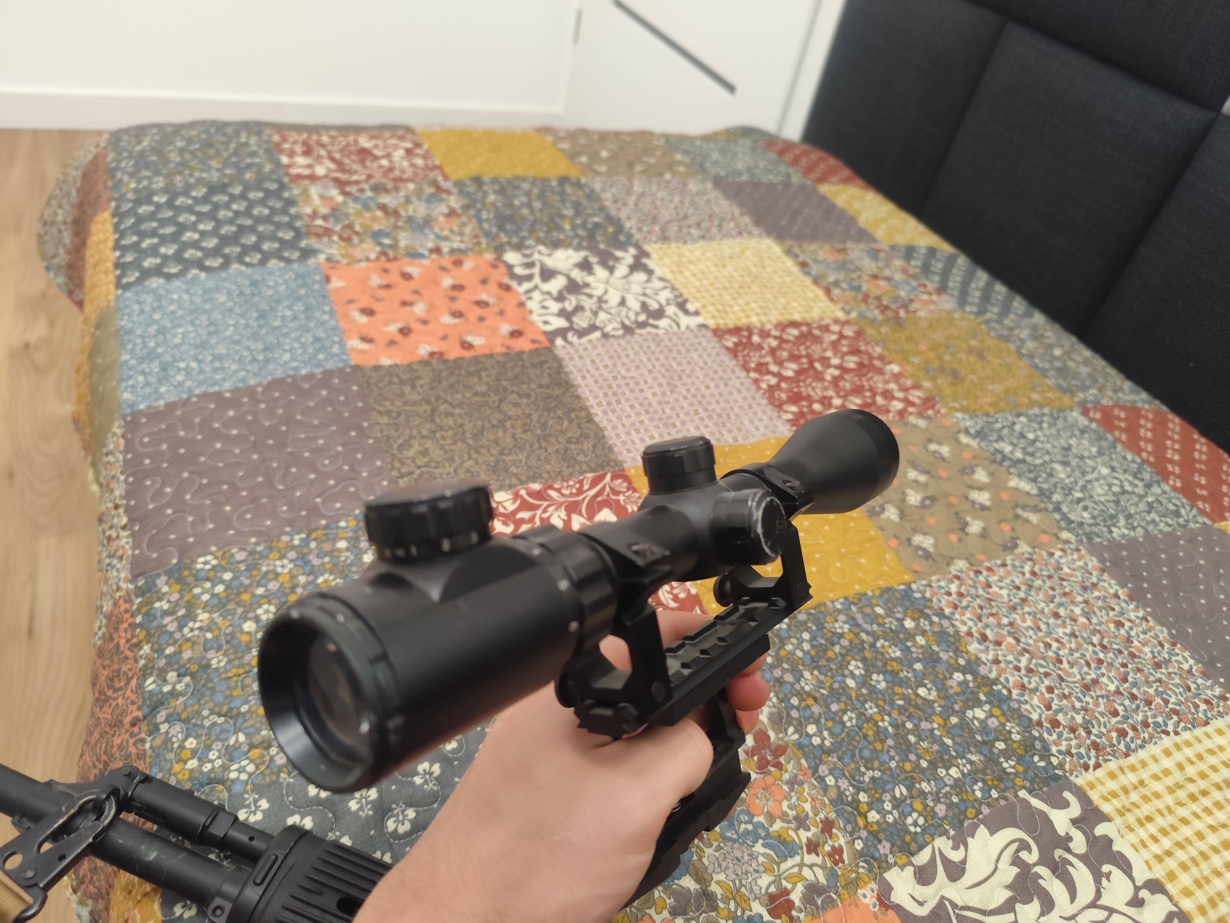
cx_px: 615
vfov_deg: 58.9
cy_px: 462
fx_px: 817
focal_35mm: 23
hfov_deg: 73.9
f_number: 1.65
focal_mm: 6.14
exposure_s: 1/25
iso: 1600
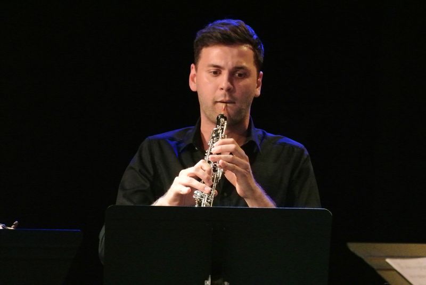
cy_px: 142
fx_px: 3518
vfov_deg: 4.6
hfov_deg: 6.9
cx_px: 213
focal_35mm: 297
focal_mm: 110
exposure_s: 1/80
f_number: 6.3
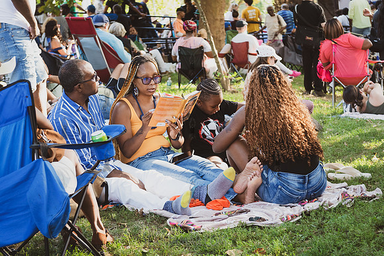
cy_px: 125
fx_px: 838
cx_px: 204
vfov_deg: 17.4
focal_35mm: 79
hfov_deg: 25.8
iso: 1000
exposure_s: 1/200
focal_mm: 60
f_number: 4
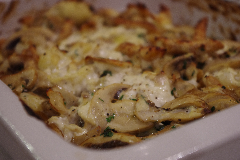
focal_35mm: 82
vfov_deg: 16.6
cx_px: 120
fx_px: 546
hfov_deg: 24.8
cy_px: 80
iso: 800
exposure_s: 1/60
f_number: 5.6
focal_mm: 55
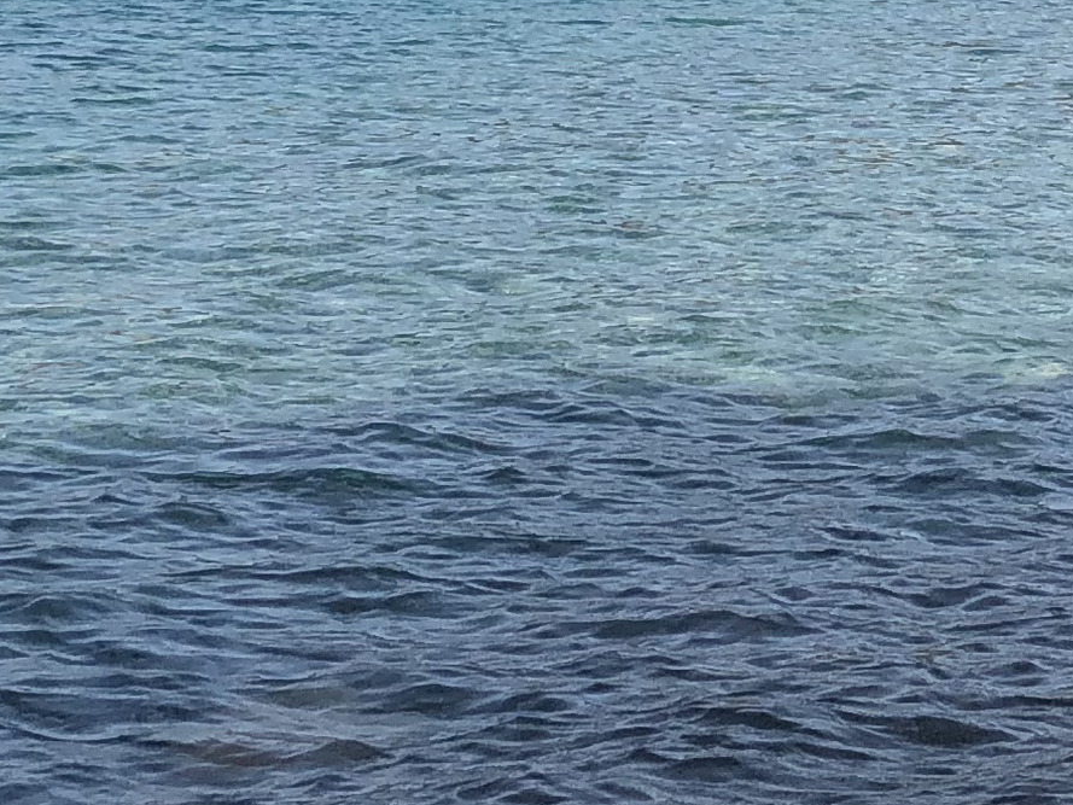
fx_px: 3906
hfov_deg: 15.4
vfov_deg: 11.4
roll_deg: +0.1
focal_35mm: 126
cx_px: 1003
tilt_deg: +2.0
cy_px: -282
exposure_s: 1/2000
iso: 20
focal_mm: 4
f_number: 1.8
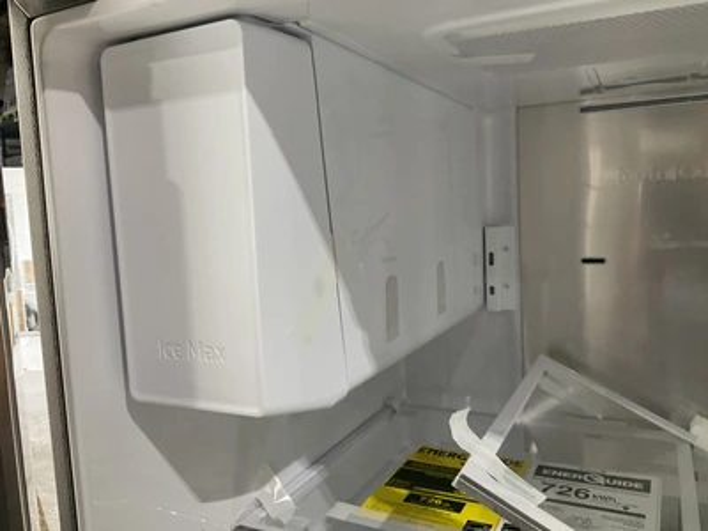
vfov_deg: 48.2
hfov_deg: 61.7
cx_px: 354
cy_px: 266
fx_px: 593
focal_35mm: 29
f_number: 1.8
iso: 125
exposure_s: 1/60
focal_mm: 3
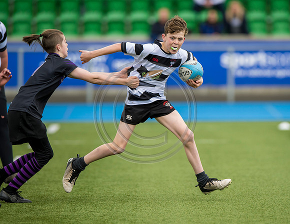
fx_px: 4236
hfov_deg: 3.9
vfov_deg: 3.0
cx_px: 186
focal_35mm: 500
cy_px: 113
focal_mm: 400
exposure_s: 1/1250
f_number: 4
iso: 500
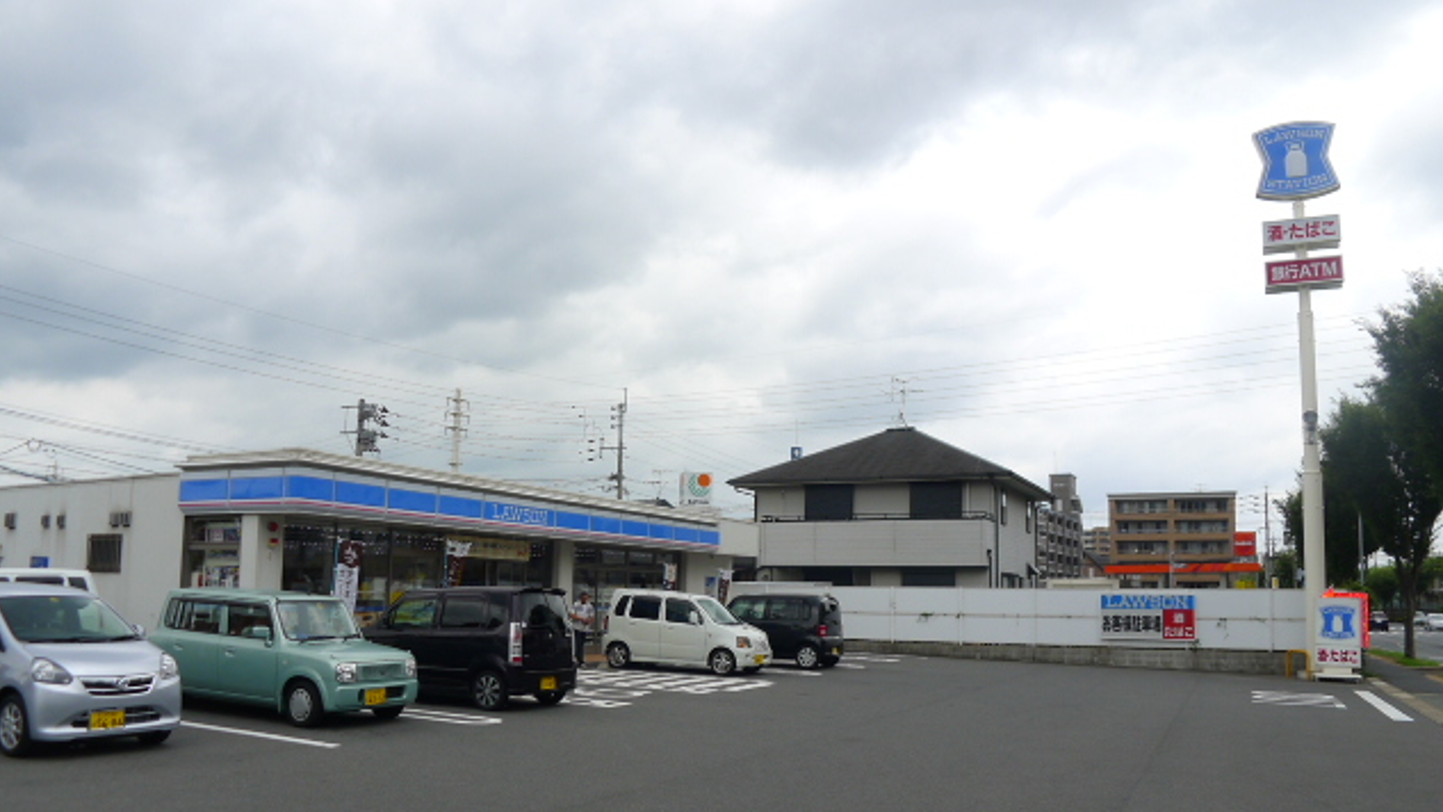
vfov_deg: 31.9
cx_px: 723
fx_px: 1416
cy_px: 479
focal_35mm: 37
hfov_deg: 54.0
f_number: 3.5
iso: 80
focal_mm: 7.5
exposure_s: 1/500
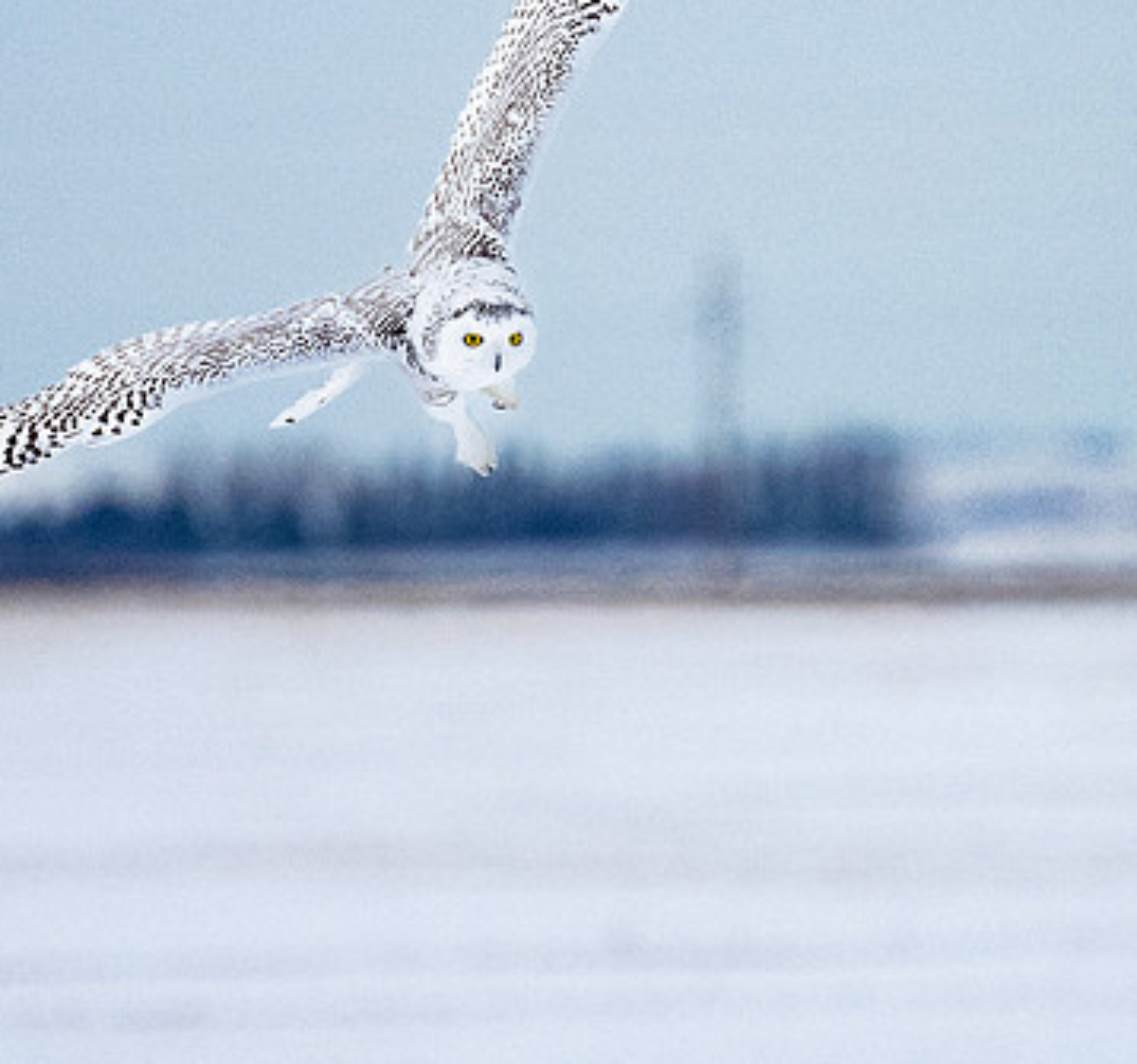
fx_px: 53225
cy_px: 268
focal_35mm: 1479
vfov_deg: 1.1
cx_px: 525
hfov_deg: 1.2
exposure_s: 1/2000
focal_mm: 400
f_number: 5.6
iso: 3200
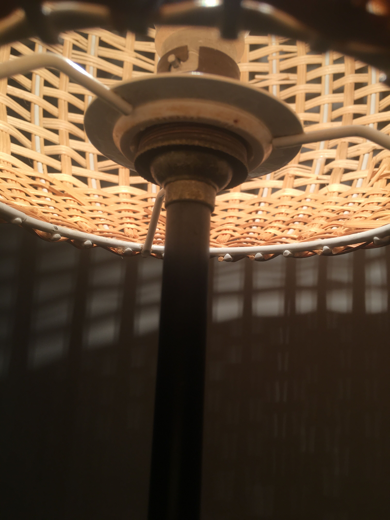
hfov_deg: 48.2
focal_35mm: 29
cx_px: 195
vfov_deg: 61.7
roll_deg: -1.1
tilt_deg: +12.6
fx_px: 436
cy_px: 260
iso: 25
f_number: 2.2
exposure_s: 1/100
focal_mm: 4.15
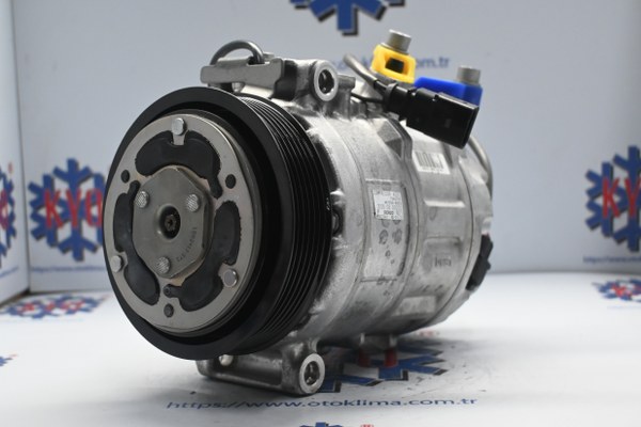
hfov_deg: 35.9
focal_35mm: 56
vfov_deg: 24.4
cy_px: 214
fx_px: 988
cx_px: 320
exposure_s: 1/125
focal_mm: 37
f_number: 5.3
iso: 1600
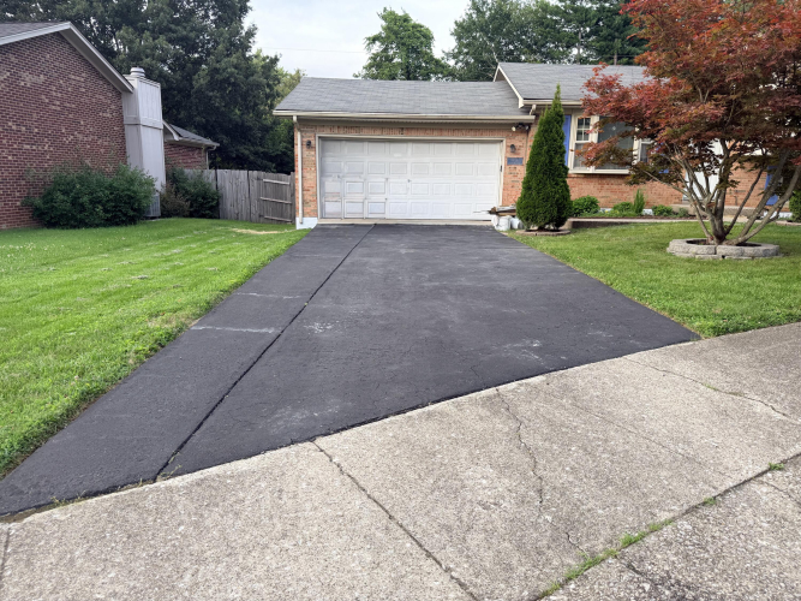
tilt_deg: -12.1
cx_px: 400
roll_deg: -0.9
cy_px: 300
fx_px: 555
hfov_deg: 71.6
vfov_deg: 56.8
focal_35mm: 24
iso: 80
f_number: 1.78
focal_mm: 6.76
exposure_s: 1/172
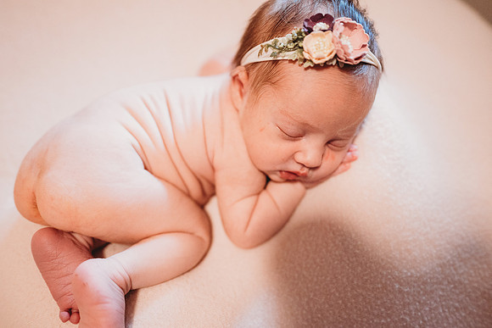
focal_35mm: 24
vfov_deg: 53.2
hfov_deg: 73.7
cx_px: 246
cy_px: 164
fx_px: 328
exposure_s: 1/160
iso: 2500
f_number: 2.2
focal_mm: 24
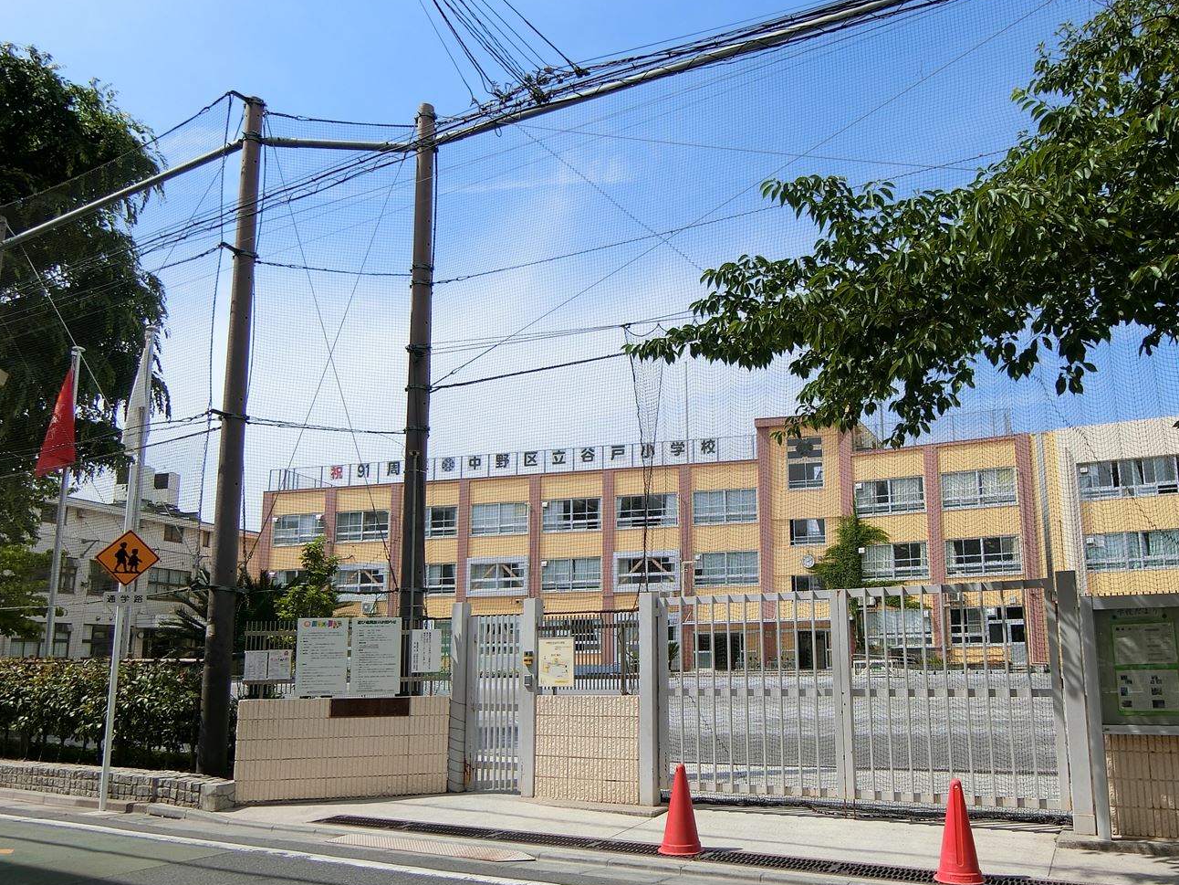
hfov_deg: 66.7
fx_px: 886
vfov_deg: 52.9
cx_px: 701
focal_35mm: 26
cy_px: 508
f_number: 7.2
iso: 80
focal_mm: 4.6
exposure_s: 1/250
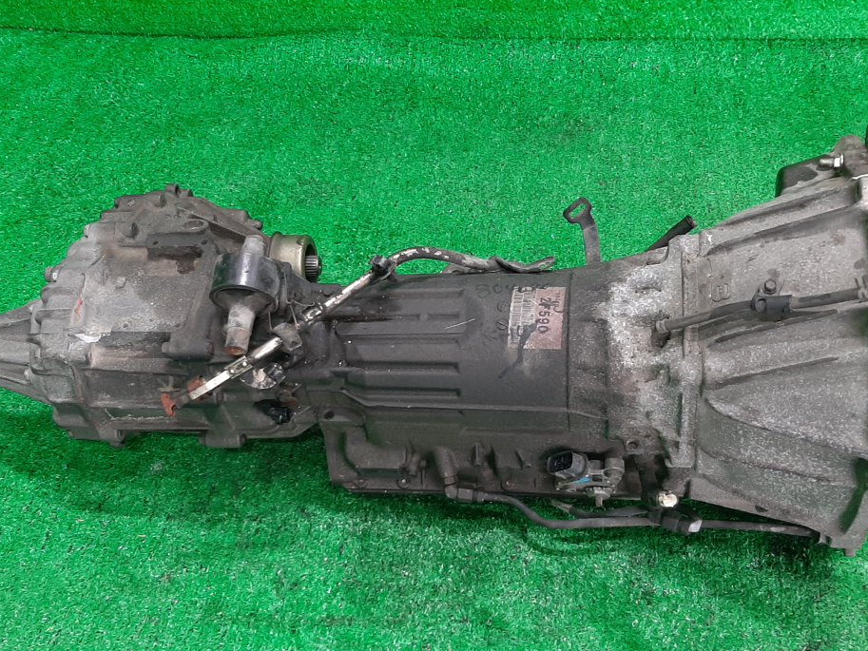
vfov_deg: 34.9
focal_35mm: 41
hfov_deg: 45.8
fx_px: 1028
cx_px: 434
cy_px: 410
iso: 128
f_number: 1.7
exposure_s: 1/50
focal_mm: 3.93
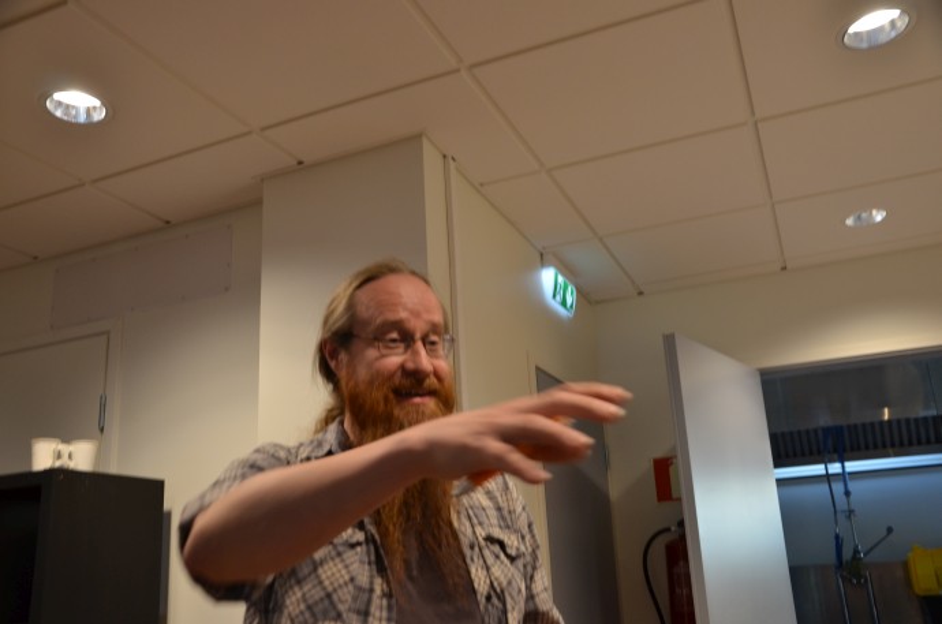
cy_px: 312
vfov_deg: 39.8
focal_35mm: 33
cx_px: 471
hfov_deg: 57.3
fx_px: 862
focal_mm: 22
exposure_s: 1/60
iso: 400
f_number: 4
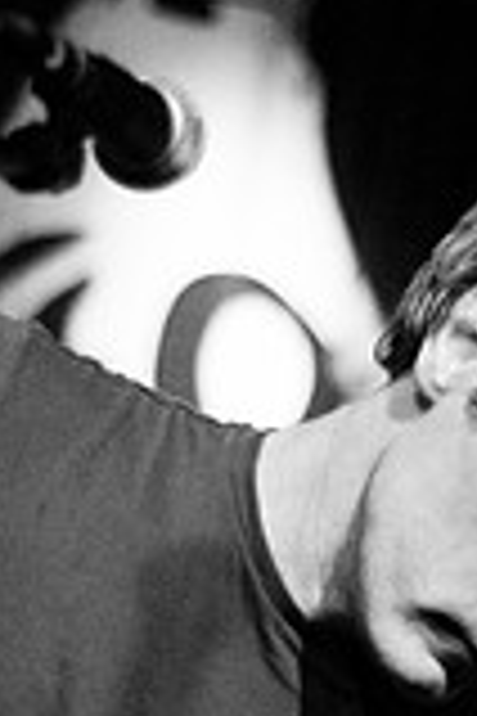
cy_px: 766
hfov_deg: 6.5
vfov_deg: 9.6
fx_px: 4213
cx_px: 322
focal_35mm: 212
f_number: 1.8
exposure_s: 1/60
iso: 1000
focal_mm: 50
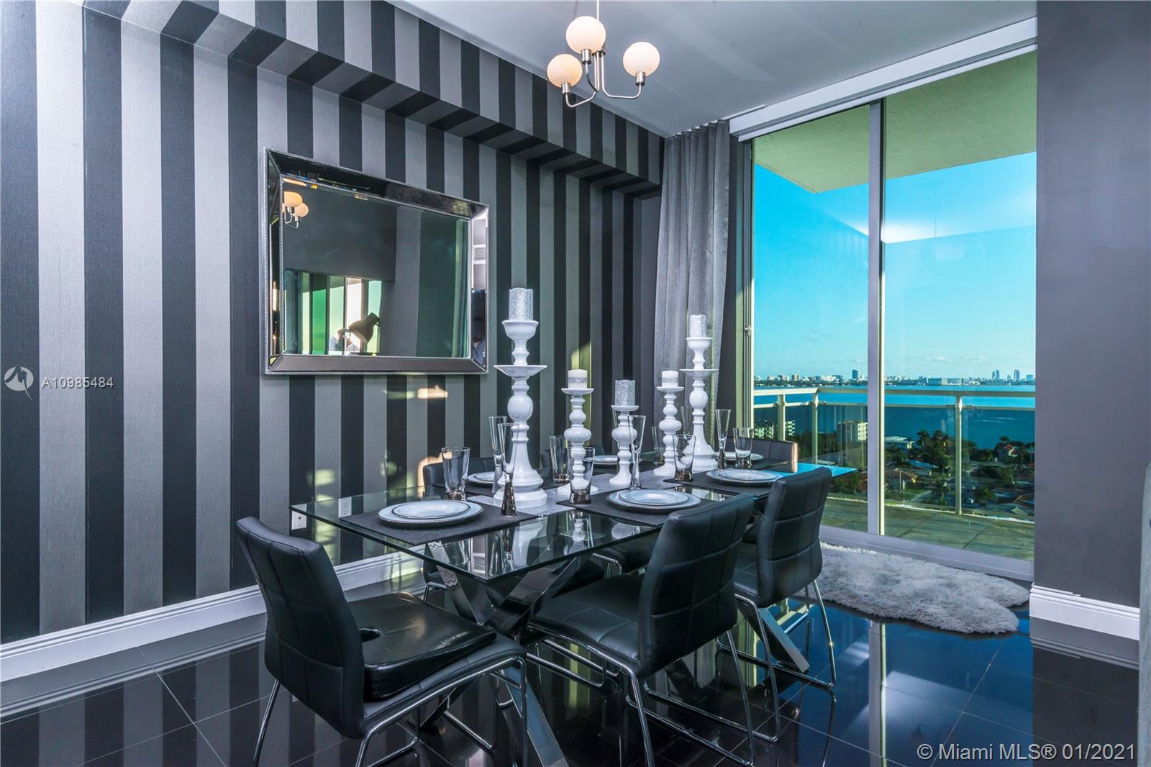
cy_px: 384
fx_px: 607
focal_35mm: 19
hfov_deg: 86.9
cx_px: 576
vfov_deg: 64.5
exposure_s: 1/50
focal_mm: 19
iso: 400
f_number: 16
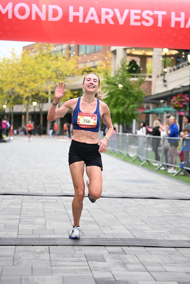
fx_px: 562
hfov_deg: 19.2
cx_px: 95
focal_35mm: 71
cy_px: 142
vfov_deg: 28.4
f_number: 2.8
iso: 1600
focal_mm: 71
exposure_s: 1/1000
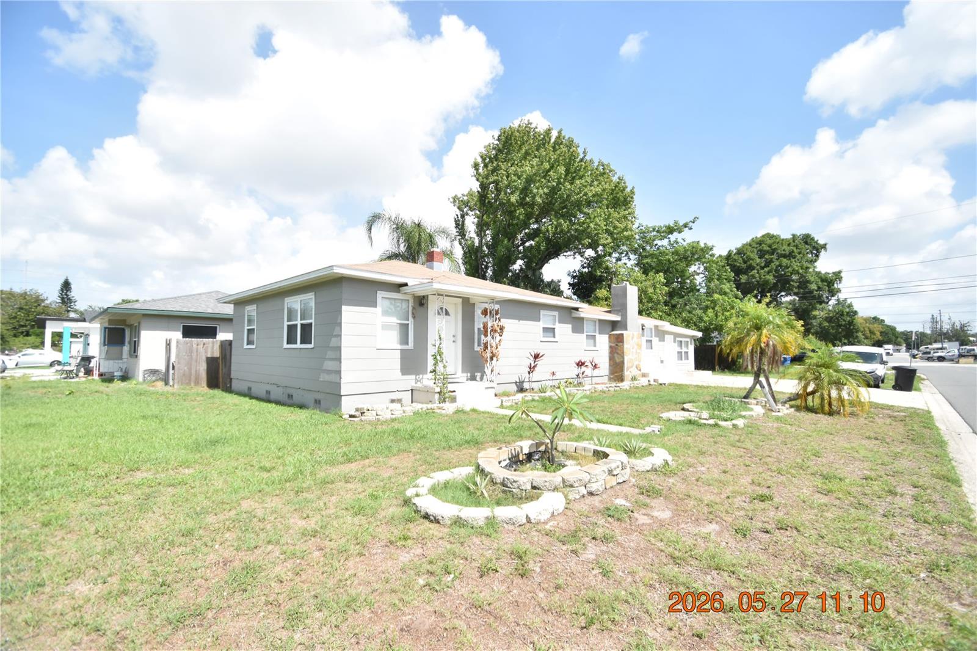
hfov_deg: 100.4
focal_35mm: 15
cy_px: 326
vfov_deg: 77.3
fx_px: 407
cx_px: 488
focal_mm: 10
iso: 800
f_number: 3.5
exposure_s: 1/4000
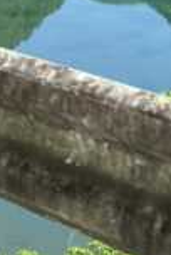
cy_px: -243
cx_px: 319
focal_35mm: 127
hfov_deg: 10.2
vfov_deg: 13.8
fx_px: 901
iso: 25
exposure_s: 1/727
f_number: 2.4
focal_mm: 3.3
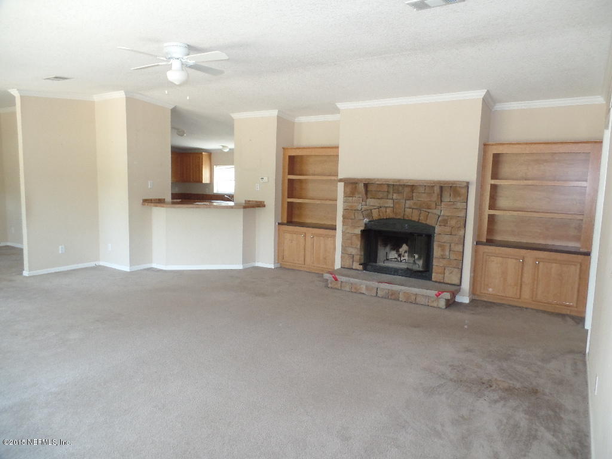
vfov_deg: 58.9
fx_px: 407
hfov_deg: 73.9
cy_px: 230
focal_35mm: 23
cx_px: 306
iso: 320
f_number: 2.8
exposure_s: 1/30
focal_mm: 4.1
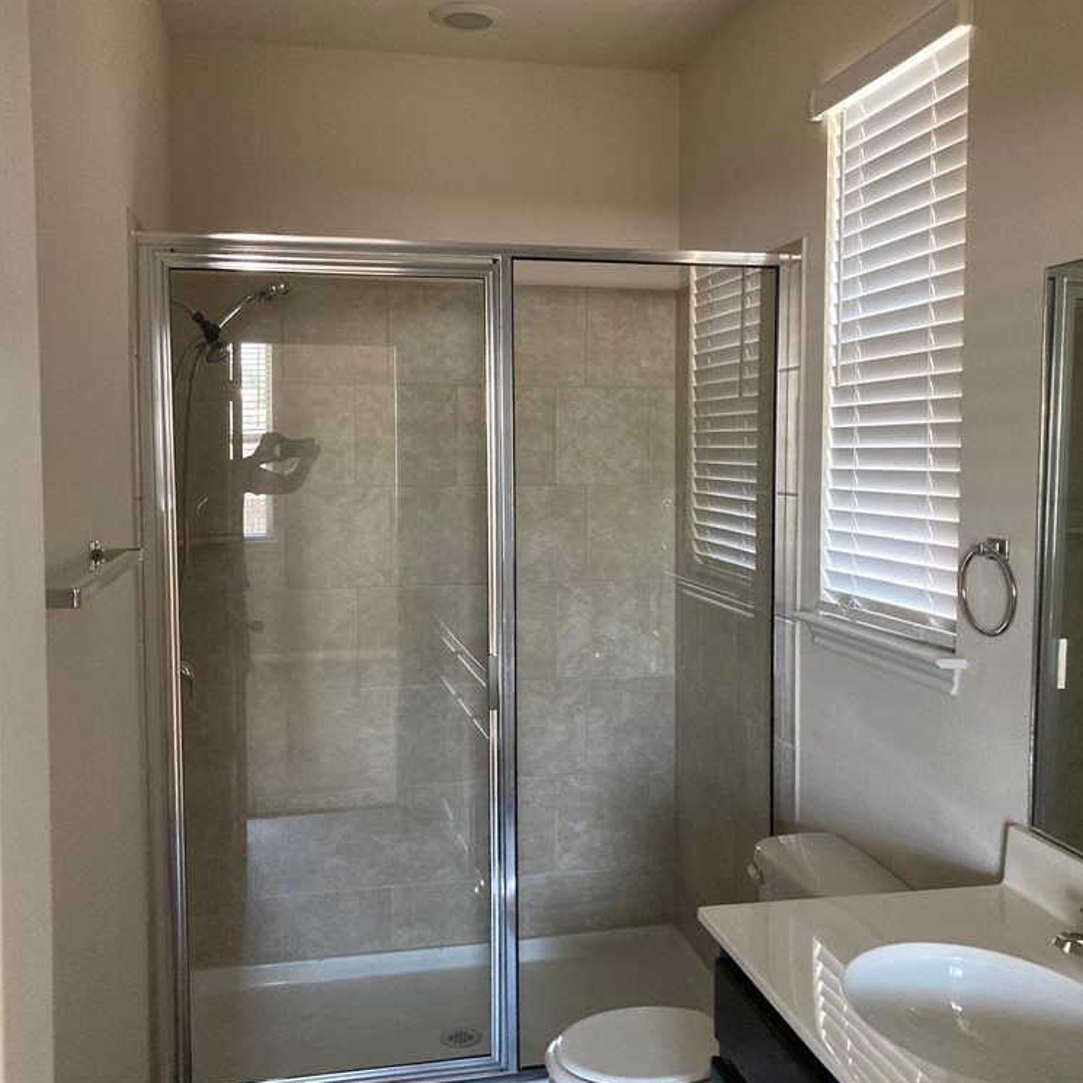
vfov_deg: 48.4
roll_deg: -2.2
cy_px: 529
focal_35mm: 34
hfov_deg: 48.4
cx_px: 580
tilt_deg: -4.2
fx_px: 1203
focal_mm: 3.99
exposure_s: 1/40
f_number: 1.8
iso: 400
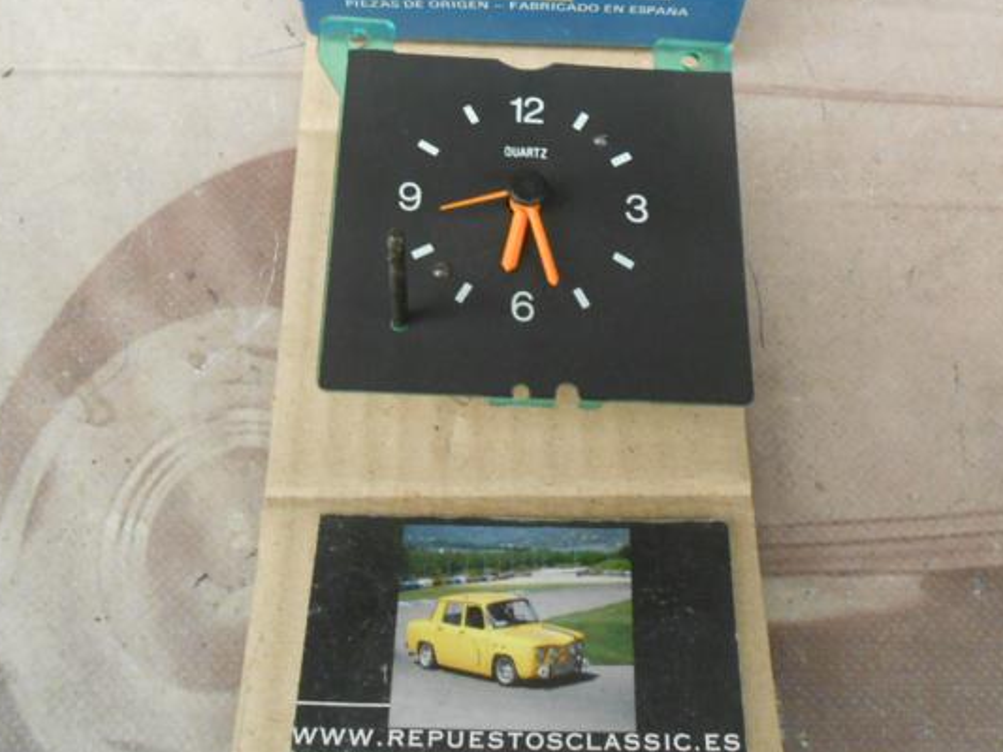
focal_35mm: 39
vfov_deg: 36.5
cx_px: 544
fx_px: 1130
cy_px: 250
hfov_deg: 47.8
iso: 400
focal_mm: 4.6
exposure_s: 1/20
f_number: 3.5
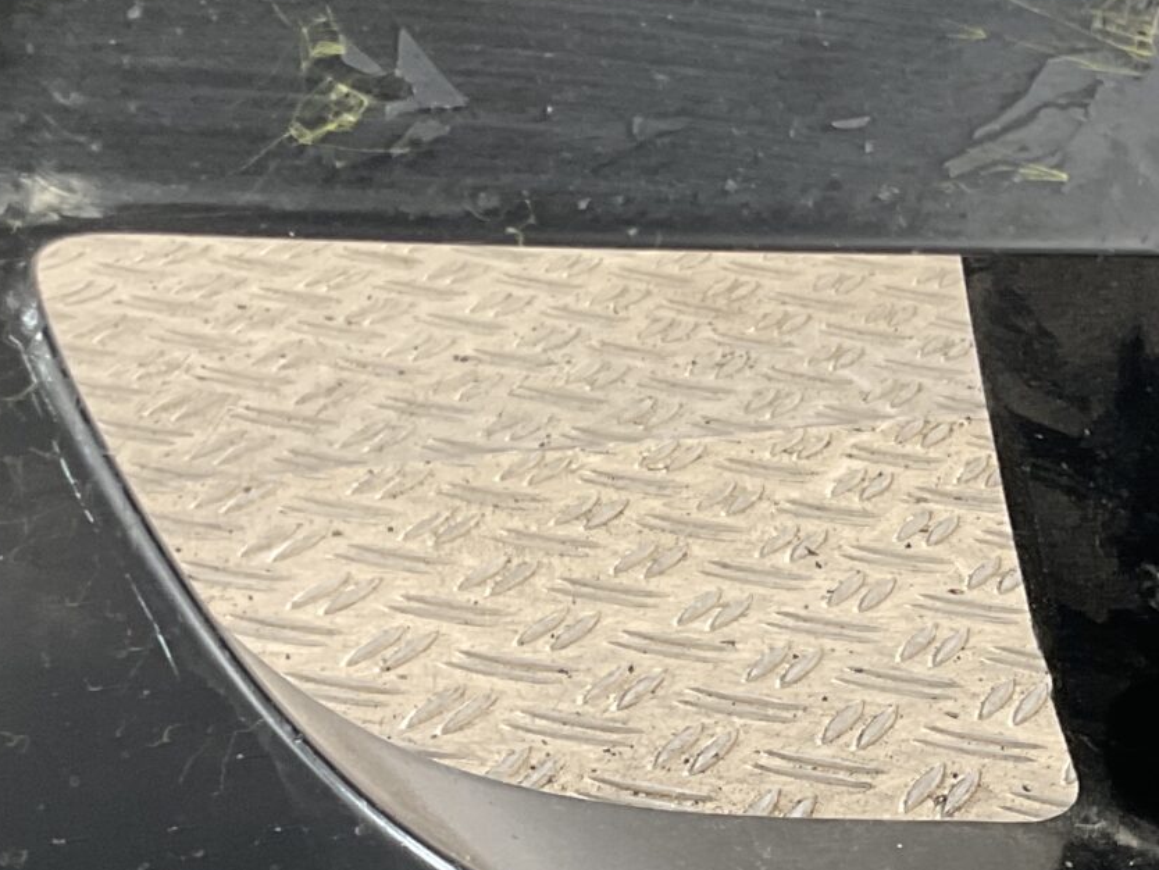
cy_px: 668
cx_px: 1203
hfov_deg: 21.1
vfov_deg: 16.5
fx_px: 2981
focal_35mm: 89
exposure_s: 1/100
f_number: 1.8
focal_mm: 3
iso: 50
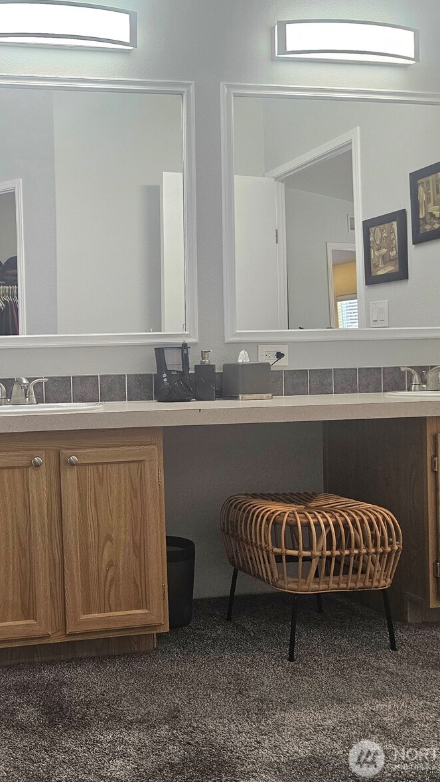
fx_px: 705
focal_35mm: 34
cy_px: 387
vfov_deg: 58.0
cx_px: -10
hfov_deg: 31.7
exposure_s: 1/182
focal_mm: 6.3
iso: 200
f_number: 1.7
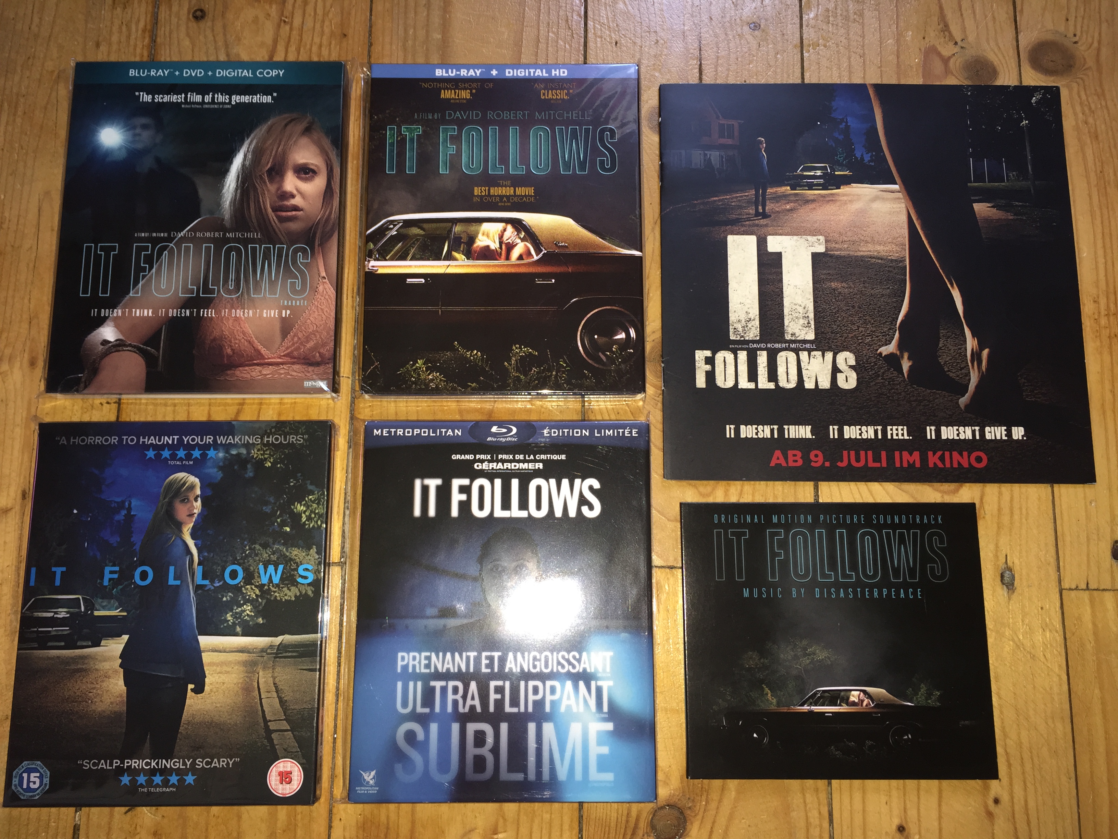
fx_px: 937
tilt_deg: -78.2
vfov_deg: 48.2
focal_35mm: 29
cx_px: 559
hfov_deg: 61.7
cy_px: 420
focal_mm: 4.15
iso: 40
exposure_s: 1/30
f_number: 2.2
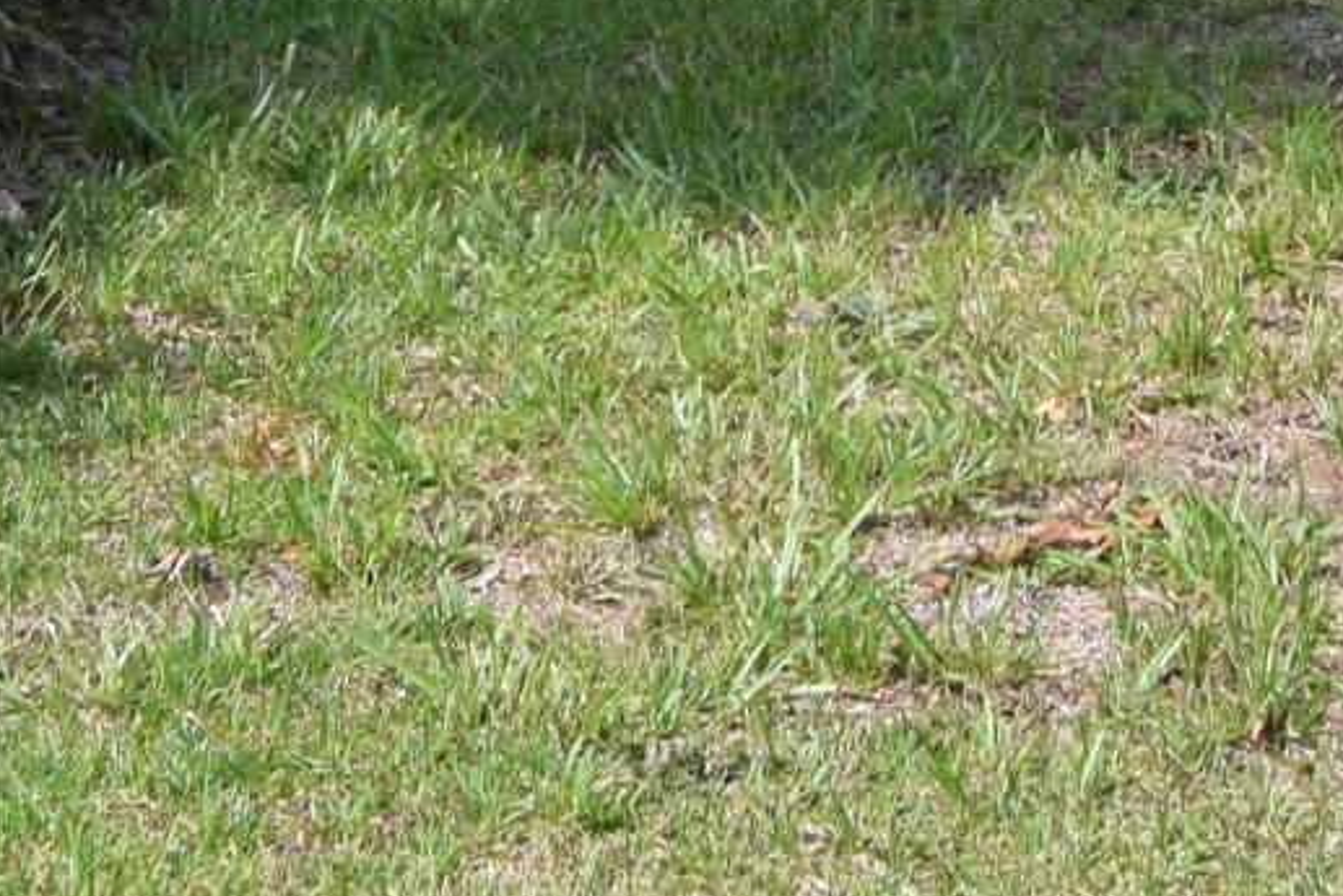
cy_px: -870
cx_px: 1091
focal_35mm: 148
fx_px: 5519
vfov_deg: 8.8
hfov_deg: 13.8
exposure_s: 1/250
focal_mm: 17
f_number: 8
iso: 220
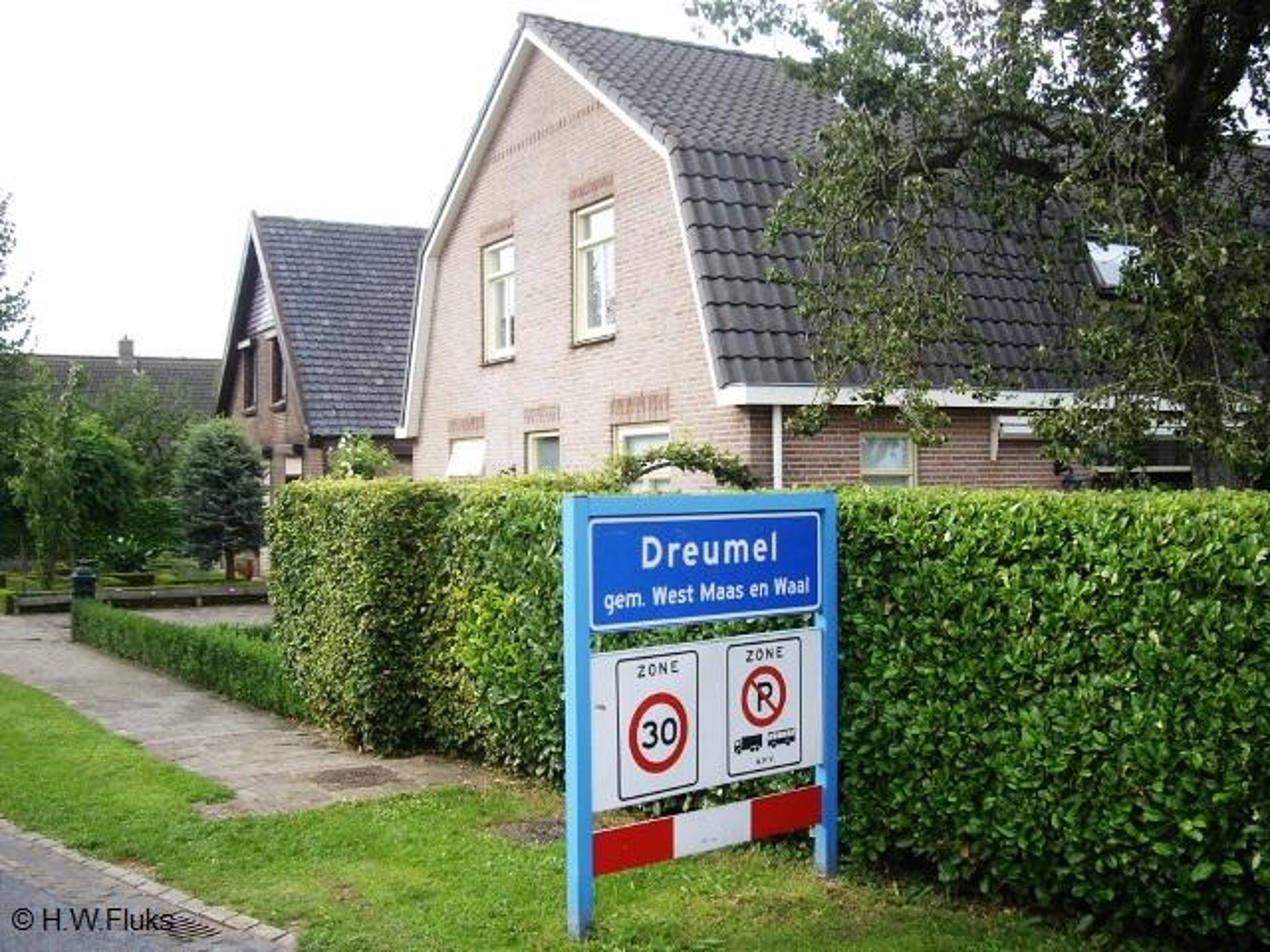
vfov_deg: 37.7
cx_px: 635
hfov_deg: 49.0
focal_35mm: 38
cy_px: 476
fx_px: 1394
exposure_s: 1/250
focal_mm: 7.9
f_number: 2.8
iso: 64
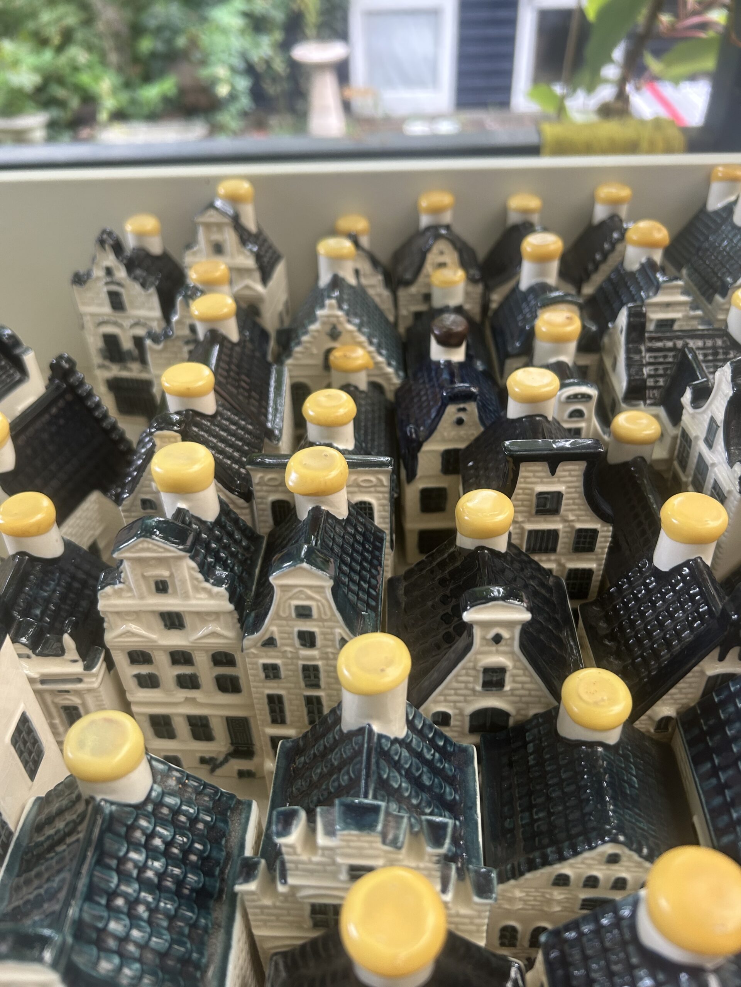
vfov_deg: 67.3
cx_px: 370
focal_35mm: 26
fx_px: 742
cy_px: 494
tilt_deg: -41.4
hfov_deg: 53.1
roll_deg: +1.2
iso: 100
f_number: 1.5
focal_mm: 5.7
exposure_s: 1/121
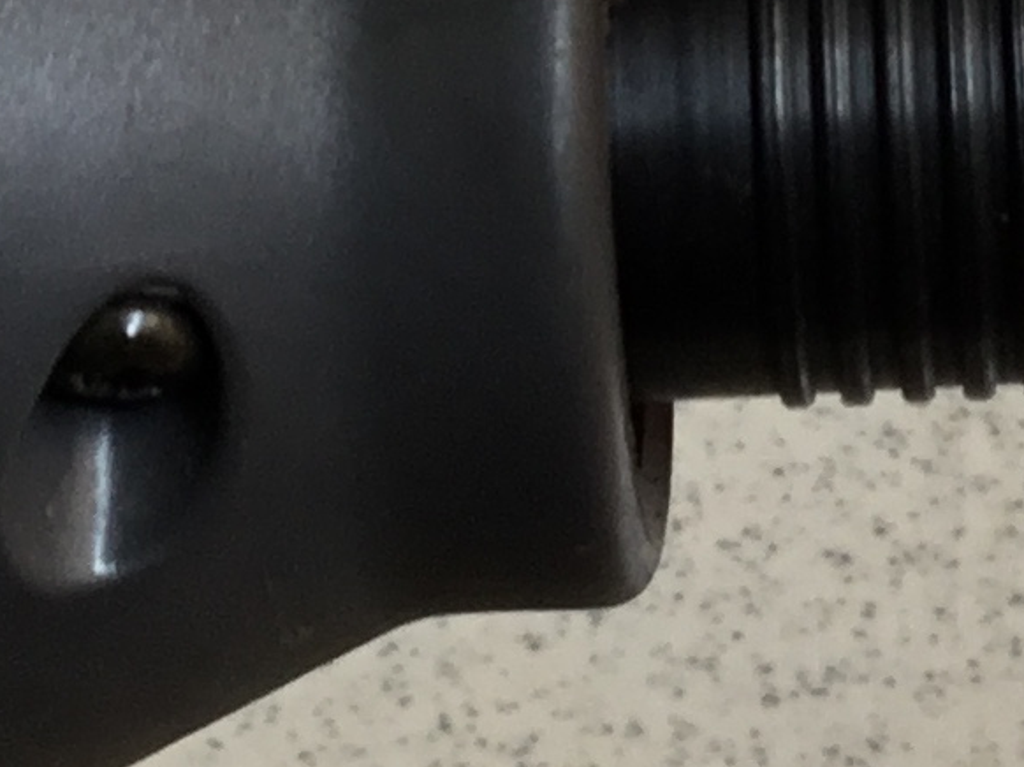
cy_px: 65
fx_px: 5145
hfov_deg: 11.3
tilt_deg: -70.1
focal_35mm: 174
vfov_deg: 8.5
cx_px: 737
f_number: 2.4
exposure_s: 1/50
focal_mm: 3.3
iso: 25
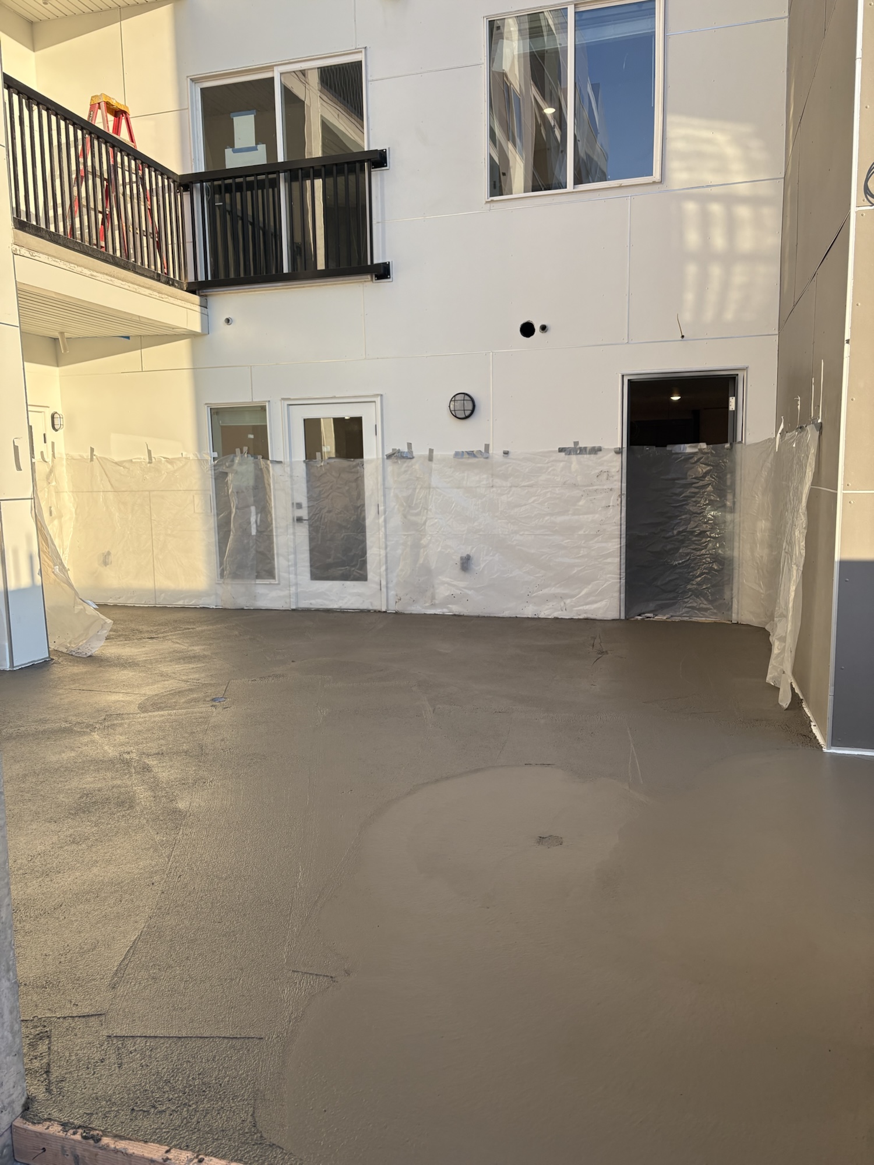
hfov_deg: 53.1
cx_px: 437
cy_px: 582
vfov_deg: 67.3
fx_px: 875
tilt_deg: -4.3
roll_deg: +0.3
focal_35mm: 26
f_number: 1.6
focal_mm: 5.96
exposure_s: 1/920
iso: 64
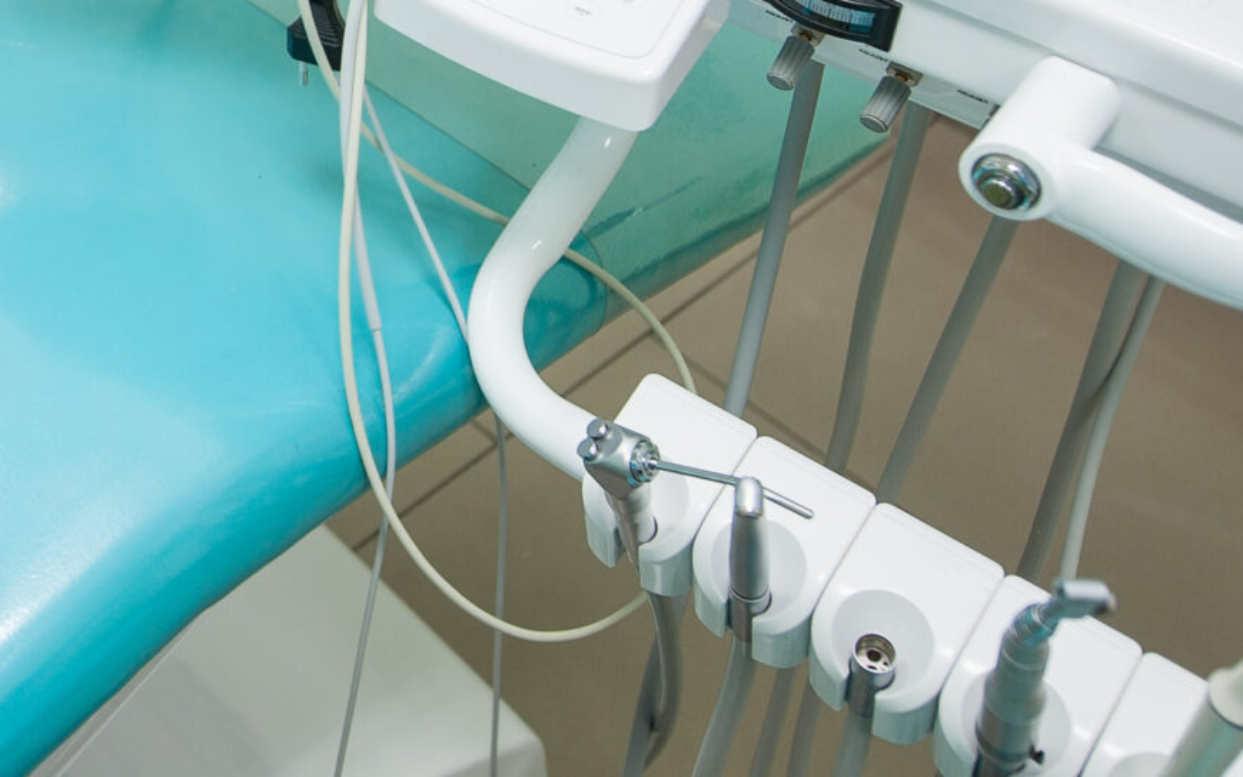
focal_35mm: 60
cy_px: -134
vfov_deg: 20.4
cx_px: 17
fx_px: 2032
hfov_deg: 31.6
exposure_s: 1/30
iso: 200
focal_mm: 20
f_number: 2.8
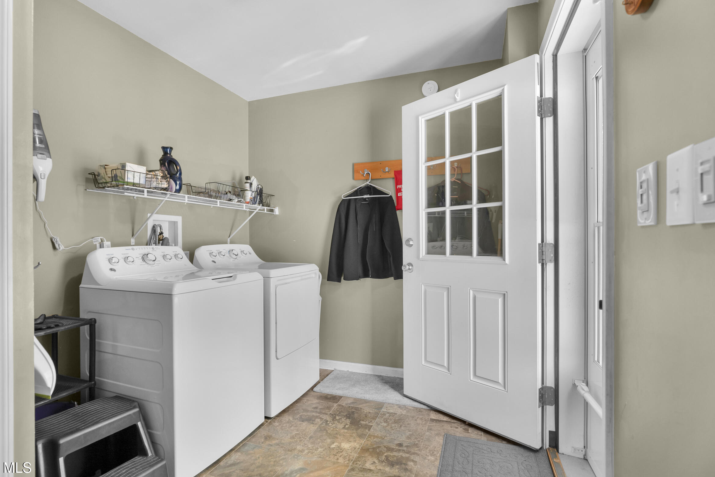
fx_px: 338
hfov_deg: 93.2
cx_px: 337
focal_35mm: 17
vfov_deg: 70.4
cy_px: 237
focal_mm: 16
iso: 250
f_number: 5
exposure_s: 1/20
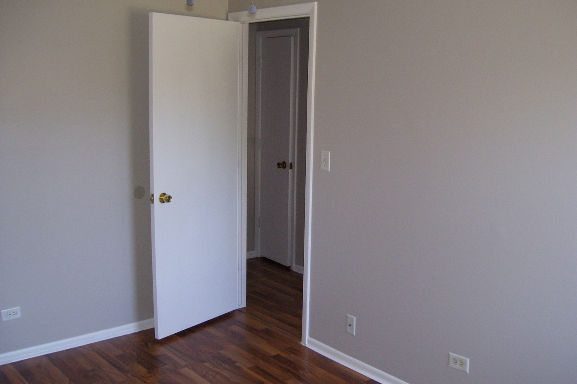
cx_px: 287
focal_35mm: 39
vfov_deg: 34.2
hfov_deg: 49.6
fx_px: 625
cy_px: 204
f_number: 2.7
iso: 125
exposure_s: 1/60
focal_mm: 6
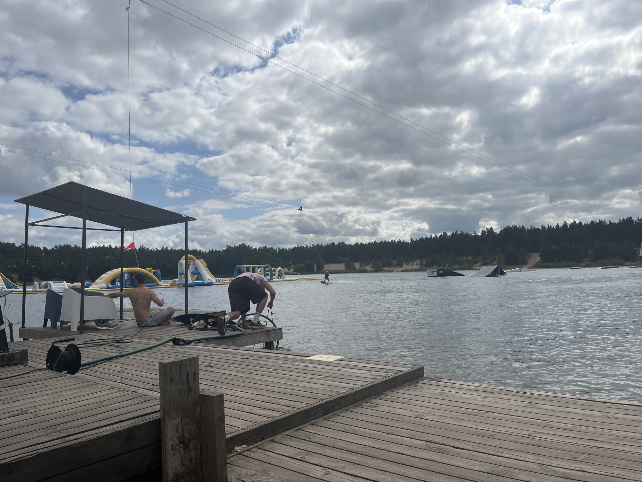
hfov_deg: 67.3
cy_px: 241
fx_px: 482
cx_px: 321
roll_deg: +2.5
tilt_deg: +4.0
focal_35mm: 26
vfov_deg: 53.1
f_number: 1.6
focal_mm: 5.1
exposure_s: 1/9091
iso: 50
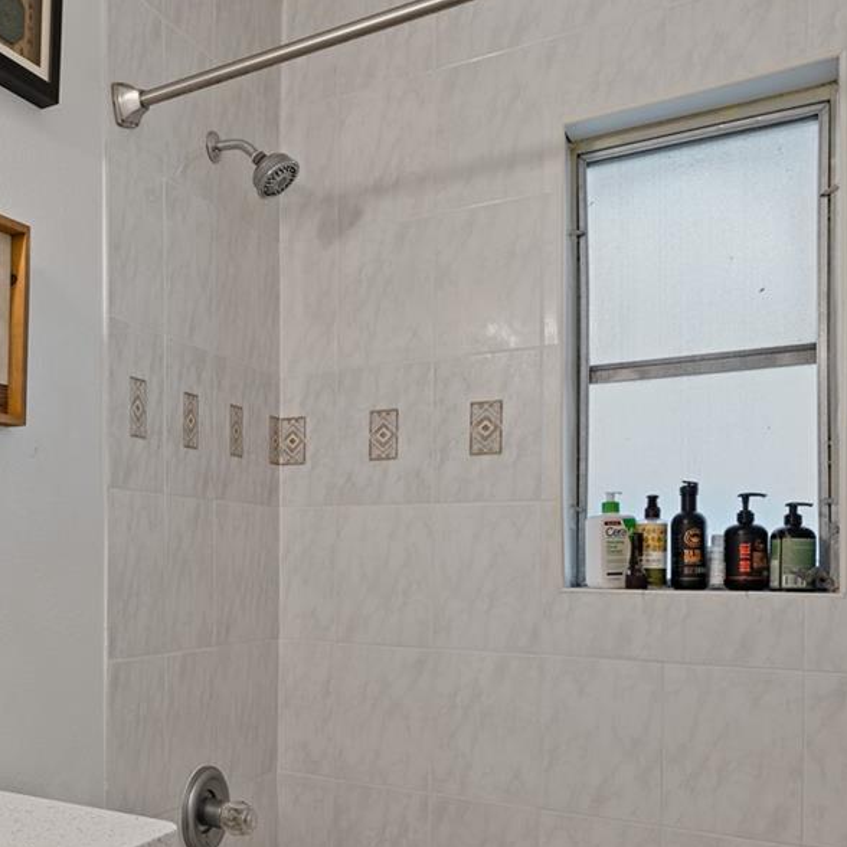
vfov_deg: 44.6
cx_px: -35
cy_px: 526
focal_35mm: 37
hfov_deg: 38.8
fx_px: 1024
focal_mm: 16
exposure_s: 1/13
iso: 250
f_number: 6.3
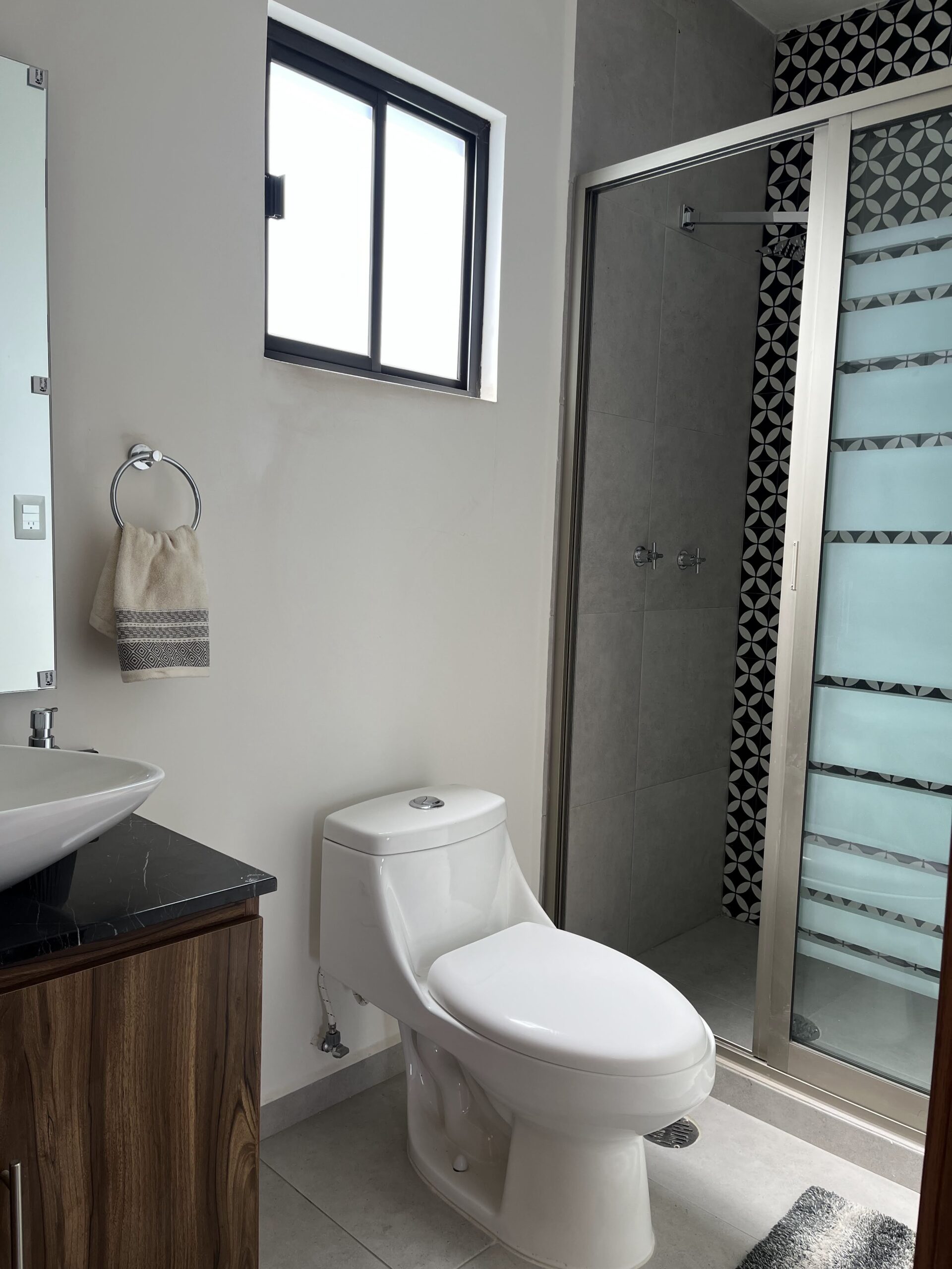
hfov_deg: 53.1
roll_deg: -2.0
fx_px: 953
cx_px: 476
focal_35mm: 26
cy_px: 634
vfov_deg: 67.3
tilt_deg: -7.2
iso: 40
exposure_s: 1/216
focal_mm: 5.1
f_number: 1.6
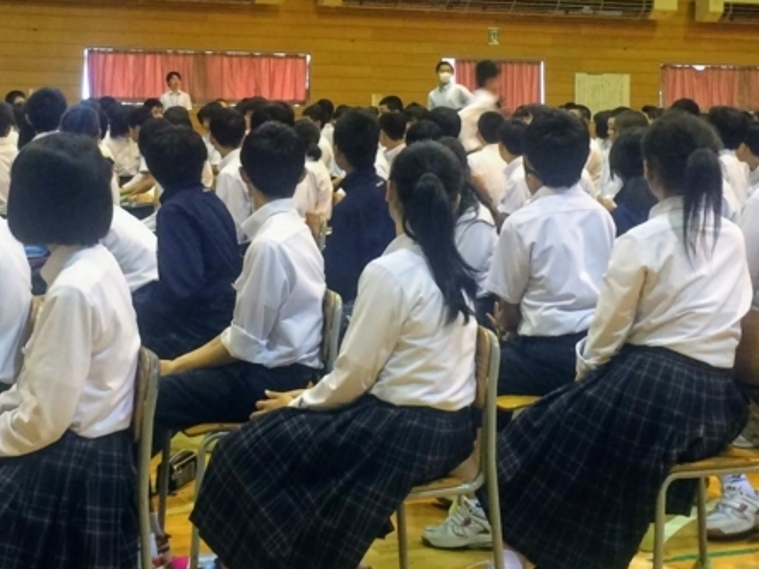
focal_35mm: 67
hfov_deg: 28.9
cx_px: 286
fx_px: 1469
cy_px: 70
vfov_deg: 21.5
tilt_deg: +1.2
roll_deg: +1.8
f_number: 2.2
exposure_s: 1/33
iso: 160
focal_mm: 4.15
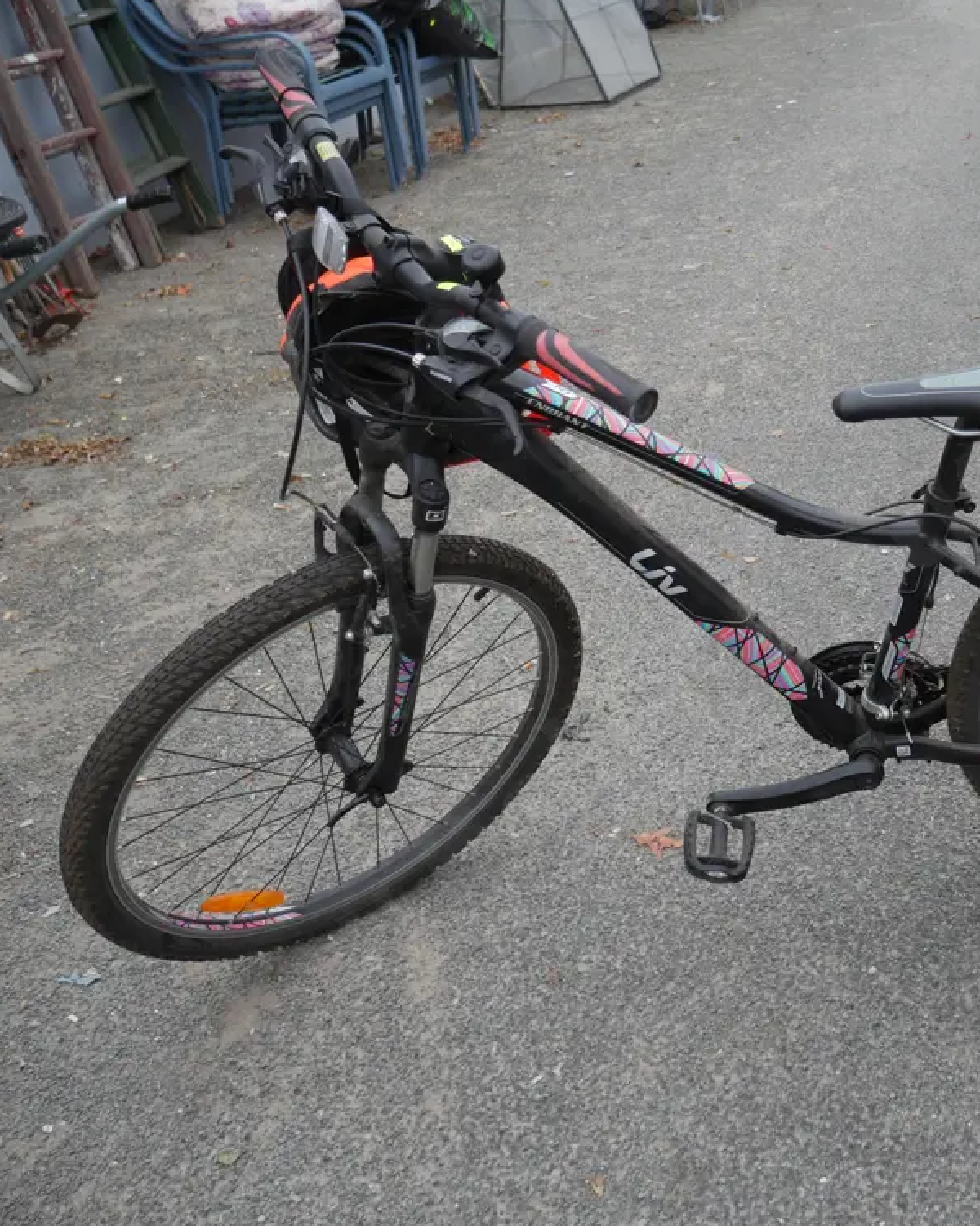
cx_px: 800
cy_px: 616
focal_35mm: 40
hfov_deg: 36.0
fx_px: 1450
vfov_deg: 45.8
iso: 250
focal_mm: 15
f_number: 3.6
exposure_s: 1/60
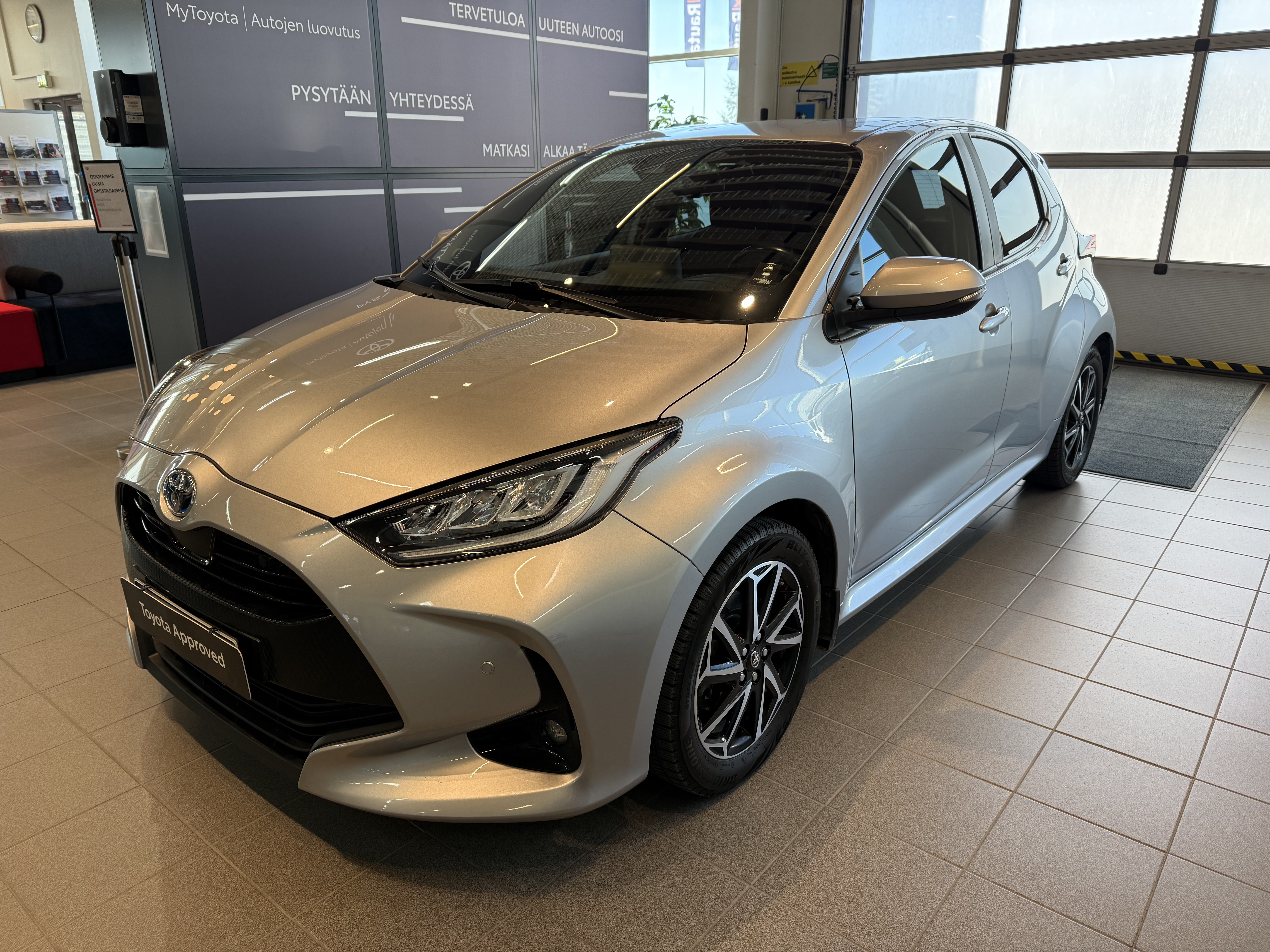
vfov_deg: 56.8
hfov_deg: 71.6
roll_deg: +0.5
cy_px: 476
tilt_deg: -18.7
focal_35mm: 24
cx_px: 635
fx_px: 881
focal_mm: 6.76
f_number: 1.78
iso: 100
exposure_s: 1/272
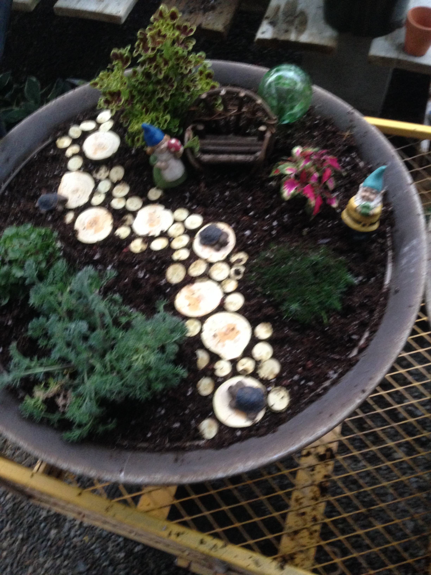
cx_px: 216
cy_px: 288
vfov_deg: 55.4
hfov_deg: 42.9
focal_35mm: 33
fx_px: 548
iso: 320
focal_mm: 4.12
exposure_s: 1/20
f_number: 2.4
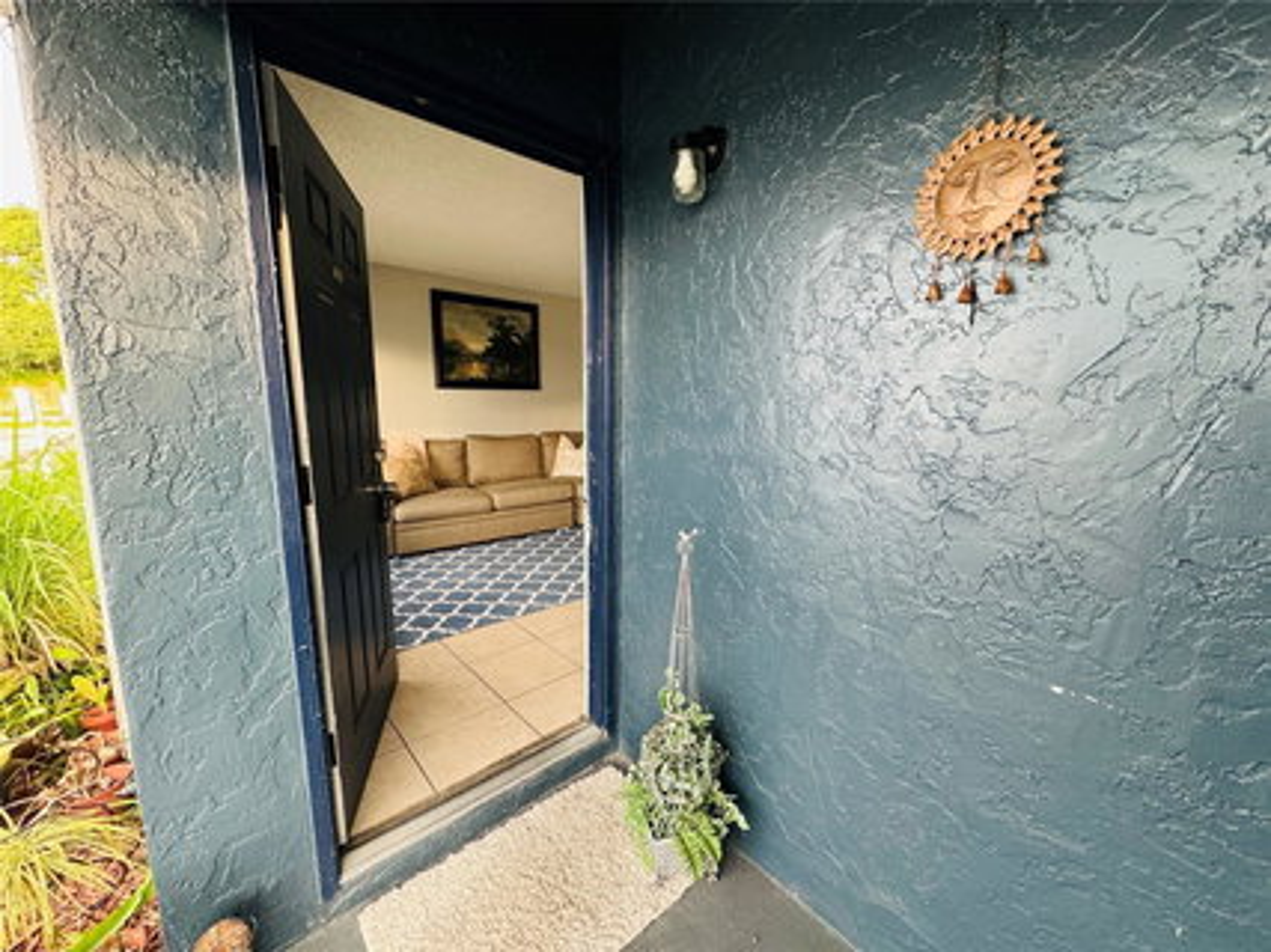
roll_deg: -0.3
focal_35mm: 14
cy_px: 476
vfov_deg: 85.6
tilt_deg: -9.4
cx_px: 636
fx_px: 514
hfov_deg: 102.1
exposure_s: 1/60
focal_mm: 2.22
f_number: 2.2
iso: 640
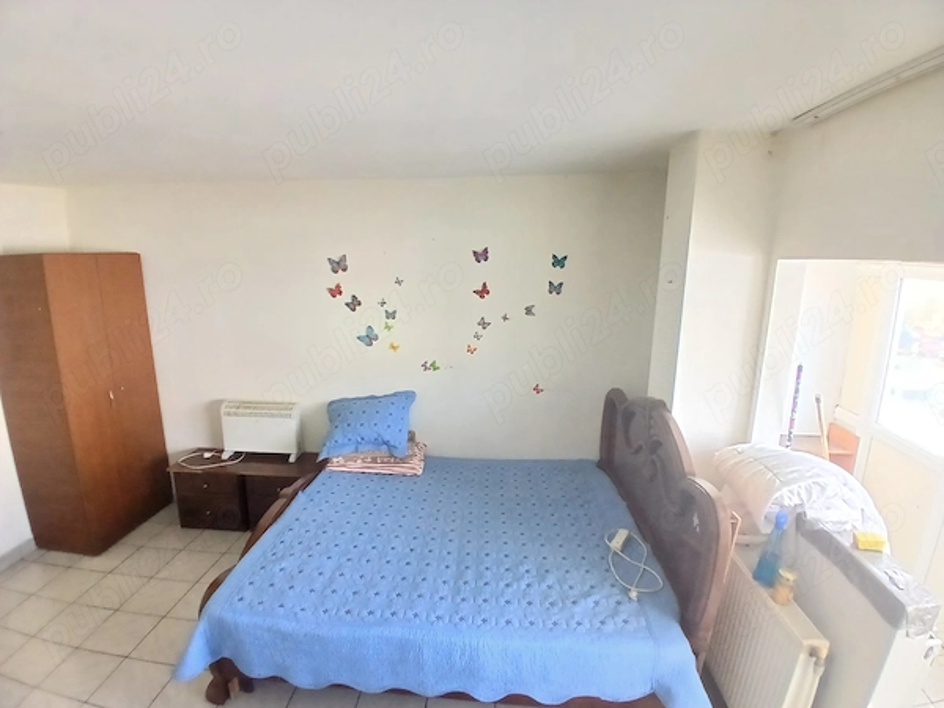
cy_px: 354
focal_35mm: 17
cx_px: 472
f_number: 2.2
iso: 250
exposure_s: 1/33.3
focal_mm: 1.4
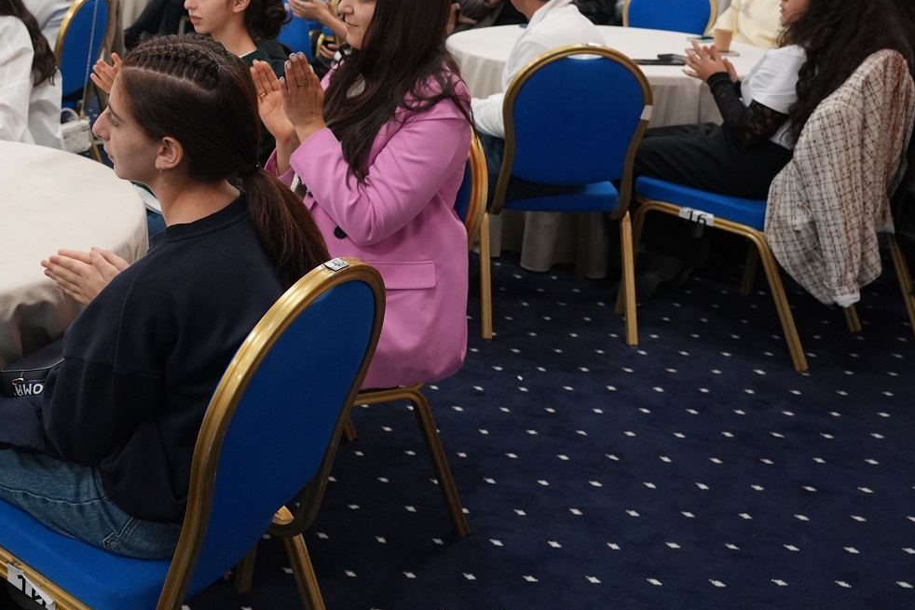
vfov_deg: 29.4
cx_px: 101
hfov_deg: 41.2
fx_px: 1118
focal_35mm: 44
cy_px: 73
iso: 2500
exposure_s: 1/200
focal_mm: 24
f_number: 4.5
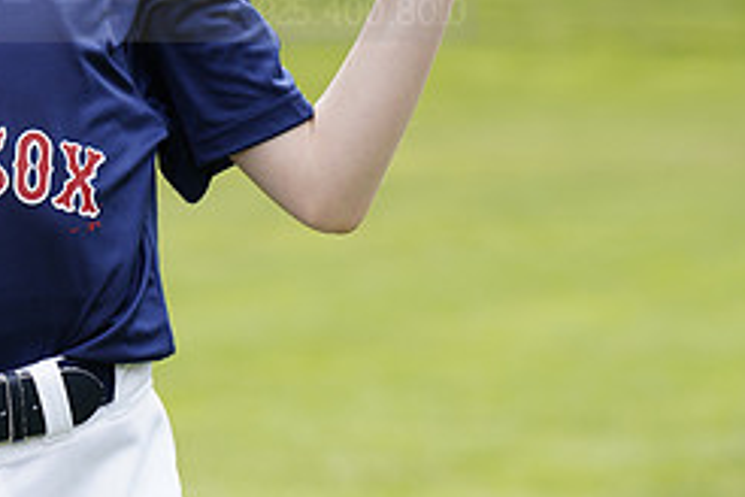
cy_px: -47
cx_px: -109
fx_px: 7718
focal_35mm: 373
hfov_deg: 5.5
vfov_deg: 3.7
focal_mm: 158
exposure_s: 1/250
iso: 100
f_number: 6.3
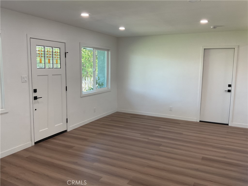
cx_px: 124
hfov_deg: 61.7
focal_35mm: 29
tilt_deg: -6.6
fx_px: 208
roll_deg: +0.4
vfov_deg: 48.2
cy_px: 93
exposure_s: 1/120
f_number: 1.8
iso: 64
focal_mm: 3
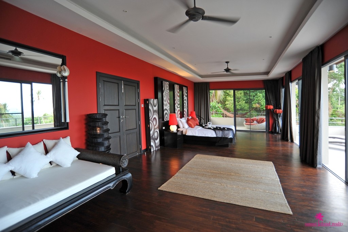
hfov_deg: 90.0
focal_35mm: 18
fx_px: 174
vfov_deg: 67.4
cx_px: 174
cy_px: 116
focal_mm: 18
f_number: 4.5
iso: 400
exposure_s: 1/60
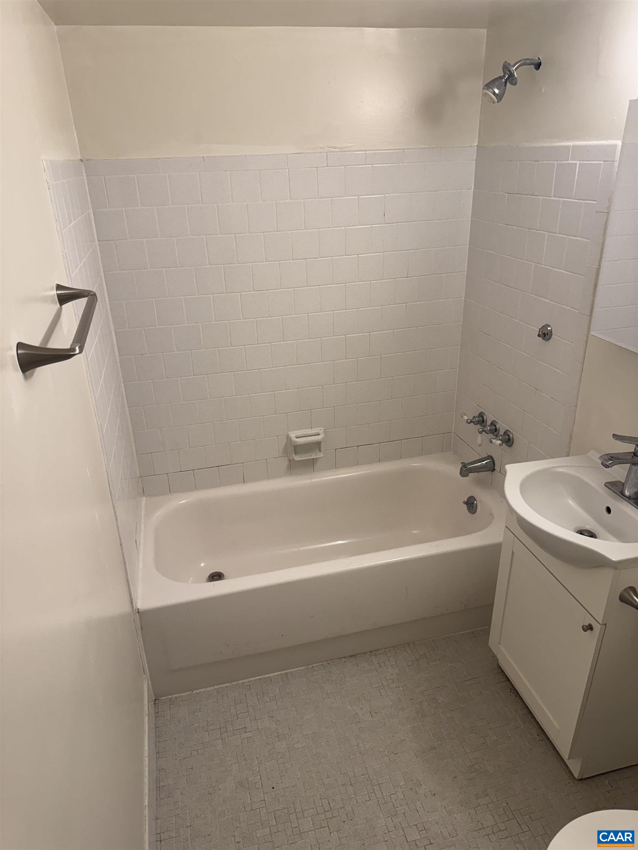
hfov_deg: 56.8
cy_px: 425
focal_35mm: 24
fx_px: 590
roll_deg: +3.1
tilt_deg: -23.7
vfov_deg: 71.6
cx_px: 319
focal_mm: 6.76
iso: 160
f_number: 1.78
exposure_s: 1/120
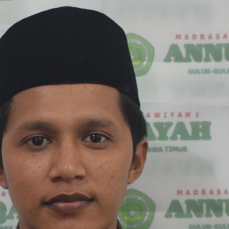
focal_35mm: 135
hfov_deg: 12.8
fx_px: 1010
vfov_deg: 12.9
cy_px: 171
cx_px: 31
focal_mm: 26
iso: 1000
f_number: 4
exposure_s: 1/25
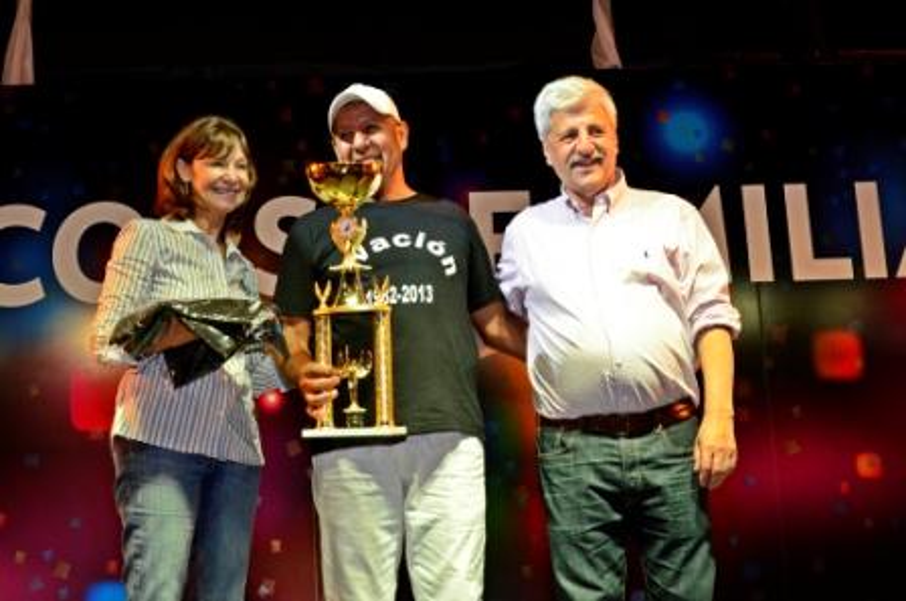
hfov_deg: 35.1
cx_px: 453
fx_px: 1432
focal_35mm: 57
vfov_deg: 23.7
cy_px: 300
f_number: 11
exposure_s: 1/80
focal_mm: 38
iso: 1600
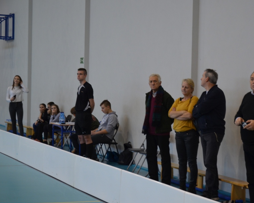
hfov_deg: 20.1
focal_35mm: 95
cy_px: 112
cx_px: 169
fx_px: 714
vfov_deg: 16.2
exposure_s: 1/50
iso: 800
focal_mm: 50
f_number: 5
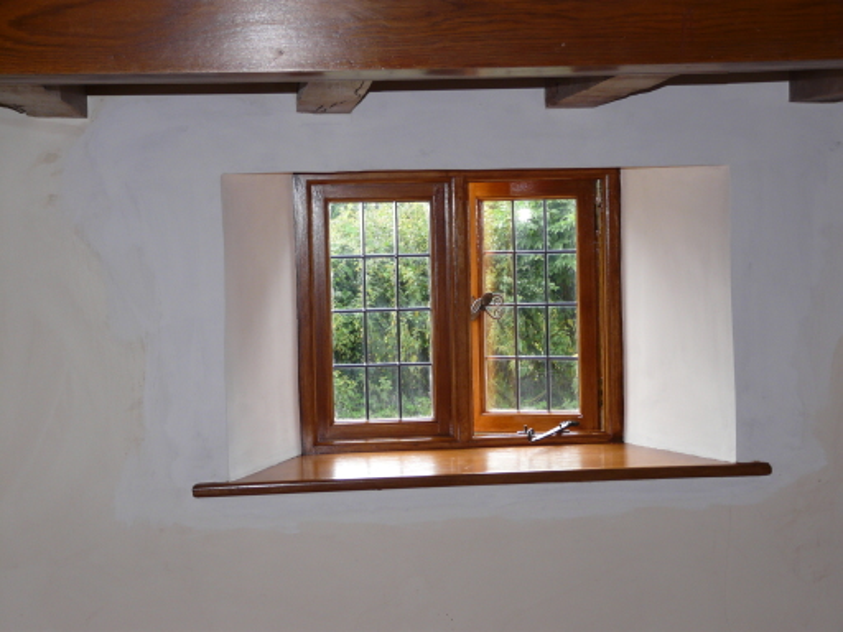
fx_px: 1607
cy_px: 316
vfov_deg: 22.3
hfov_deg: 29.4
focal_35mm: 66
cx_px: 422
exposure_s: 1/50
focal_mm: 10.8
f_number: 3.2
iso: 100
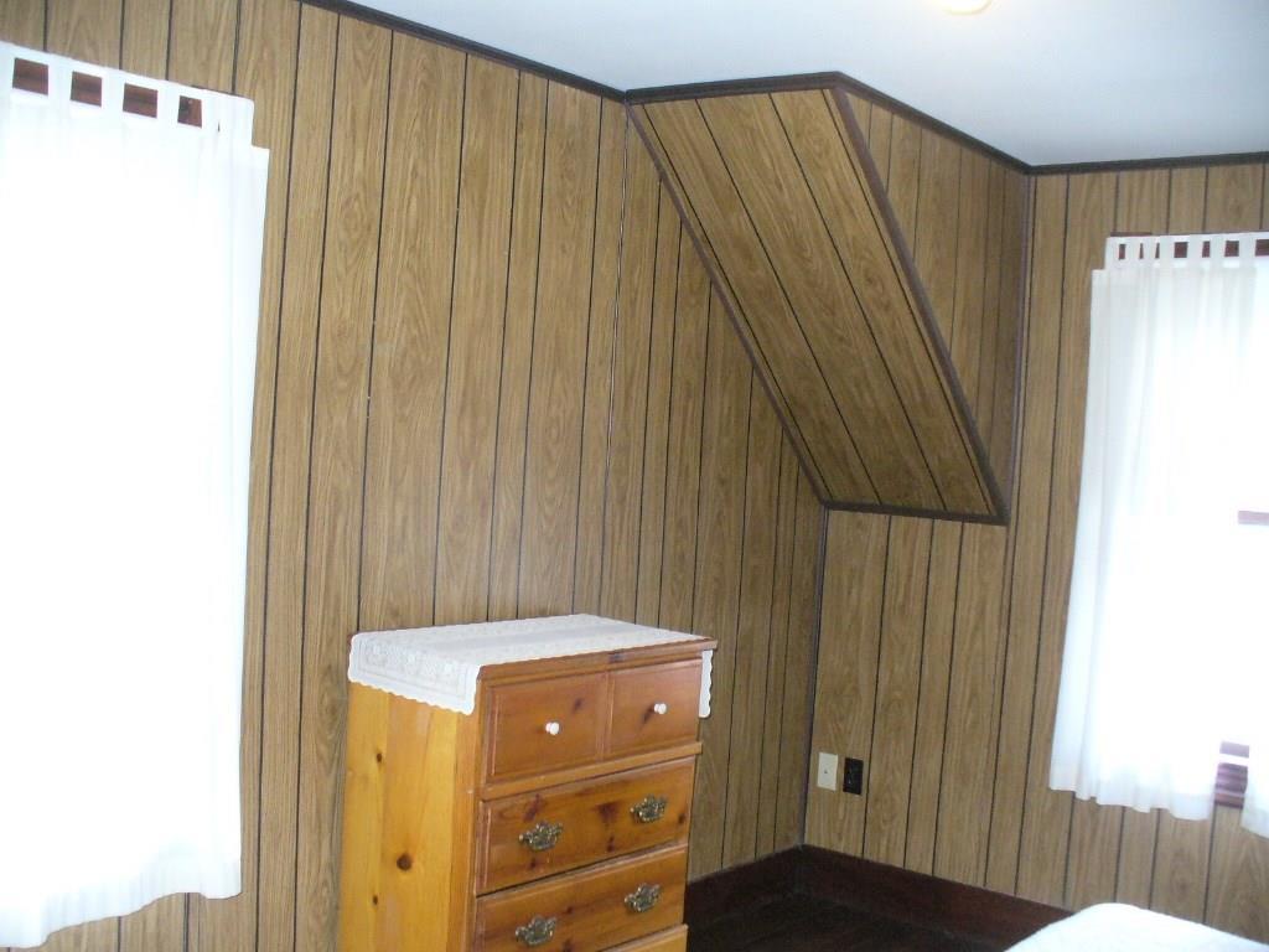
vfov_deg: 38.7
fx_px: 1356
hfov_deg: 50.1
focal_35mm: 37
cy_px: 476
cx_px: 634
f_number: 2.8
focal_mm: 6.1
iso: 400
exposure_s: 1/30
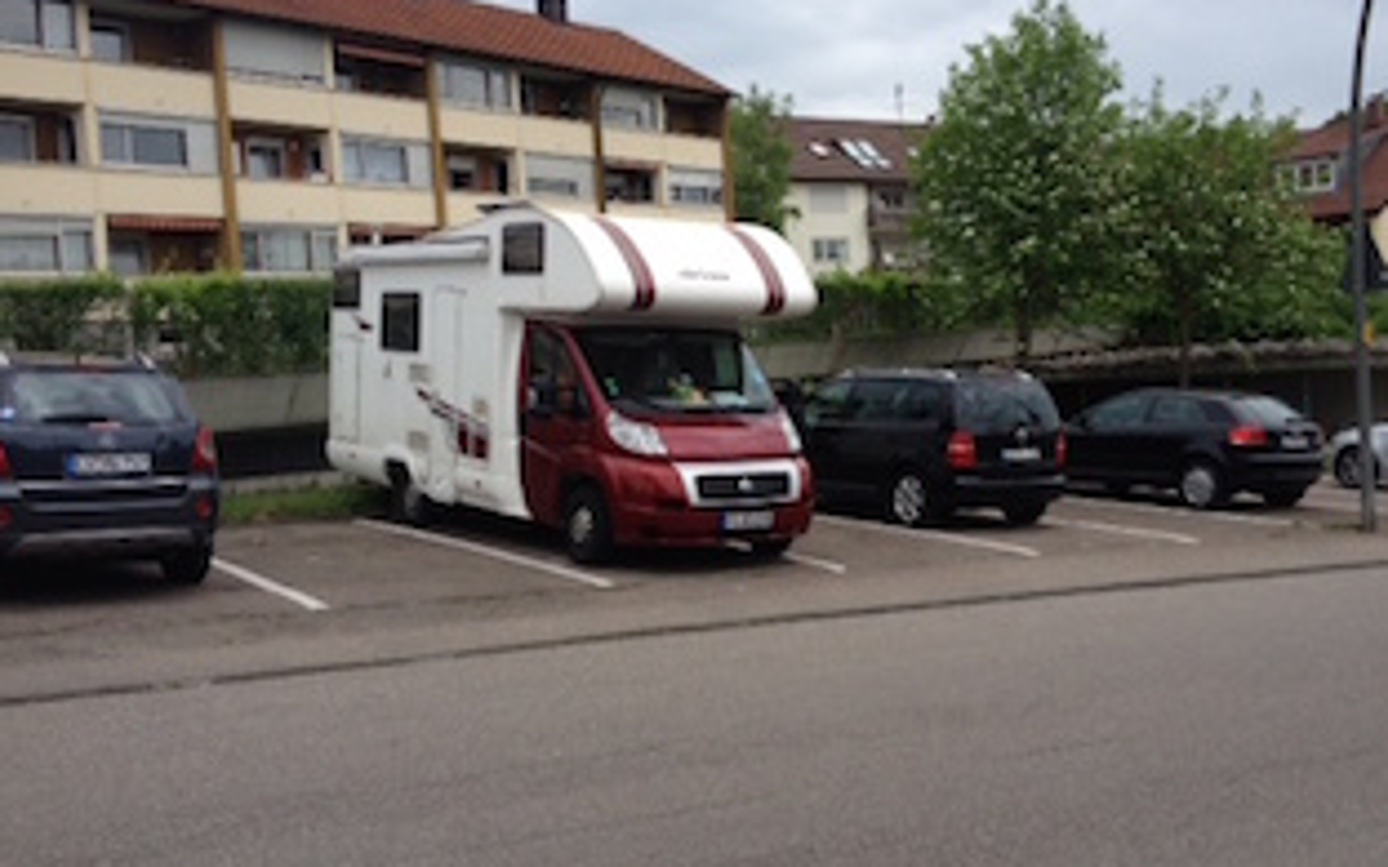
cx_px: 761
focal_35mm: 45
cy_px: 440
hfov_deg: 44.3
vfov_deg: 28.6
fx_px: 1702
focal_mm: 4.28
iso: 50
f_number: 2.4
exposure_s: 1/951
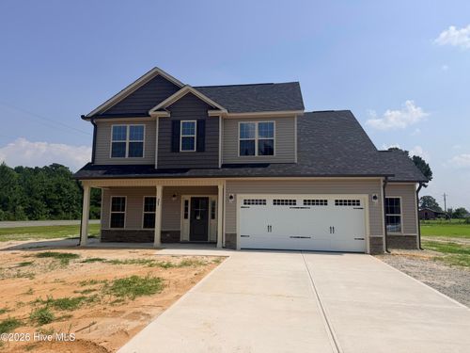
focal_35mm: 24
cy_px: 176
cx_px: 235
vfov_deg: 56.8
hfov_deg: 71.6
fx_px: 326
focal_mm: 6.76
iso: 80
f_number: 1.78
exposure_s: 1/9091
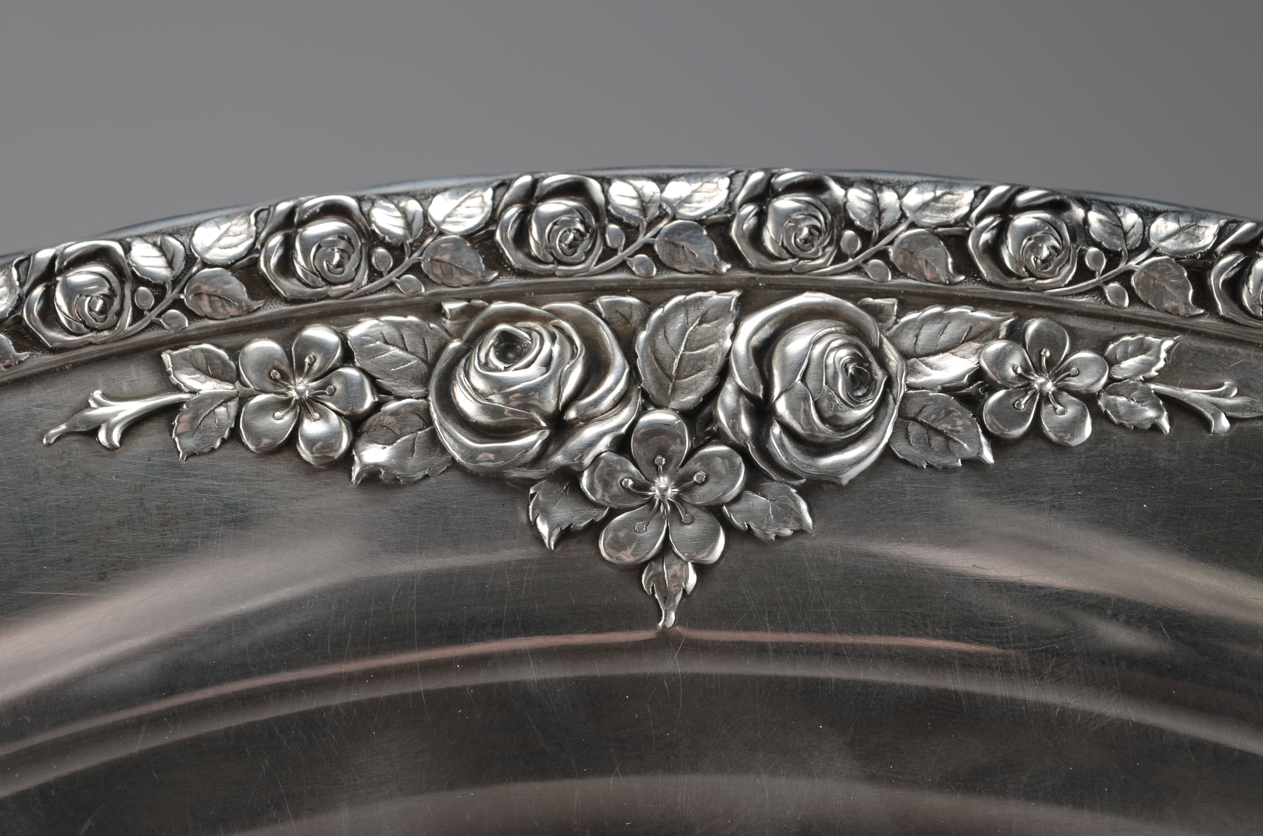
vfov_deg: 16.5
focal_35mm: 82
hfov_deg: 24.7
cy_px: 418
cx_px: 632
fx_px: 2888
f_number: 11
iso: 100
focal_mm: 55
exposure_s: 1/80
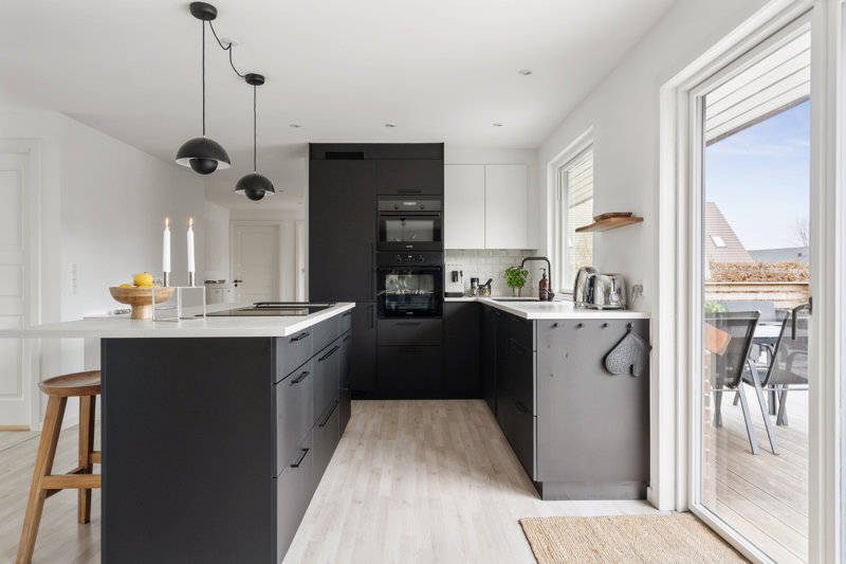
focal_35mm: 21
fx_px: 493
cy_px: 282
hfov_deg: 81.2
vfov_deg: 59.5
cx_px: 423
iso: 400
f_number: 4
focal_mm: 21
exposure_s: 1/30
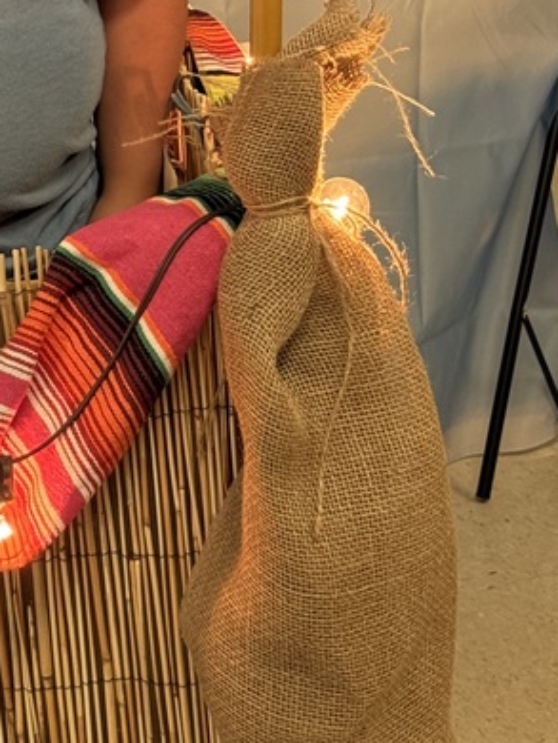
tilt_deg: -10.3
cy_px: -181
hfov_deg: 11.6
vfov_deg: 15.0
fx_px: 2705
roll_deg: +1.2
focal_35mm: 126
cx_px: -101
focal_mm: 6.76
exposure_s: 1/60
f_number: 1.78
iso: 160
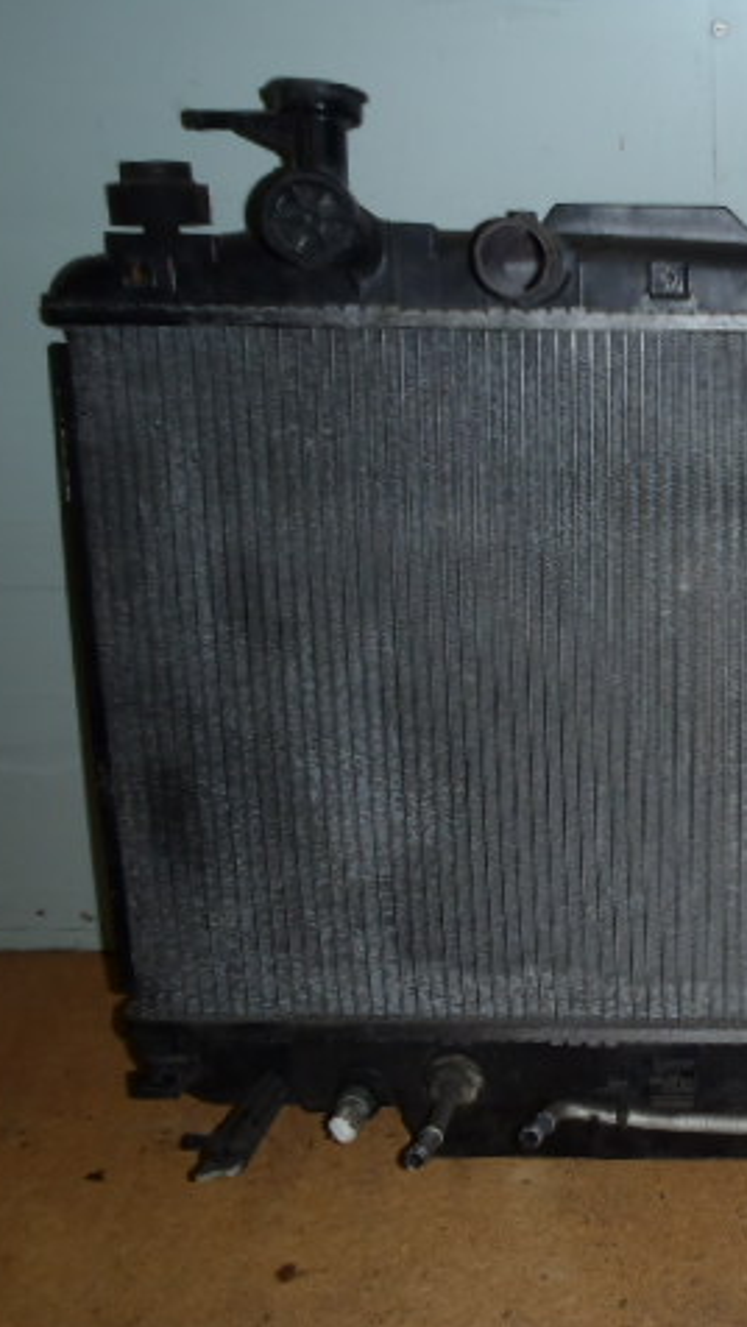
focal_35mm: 41
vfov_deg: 49.4
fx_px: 1443
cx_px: 806
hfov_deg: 26.9
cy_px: 664
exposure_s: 1/30
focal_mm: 5
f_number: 3.9
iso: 100
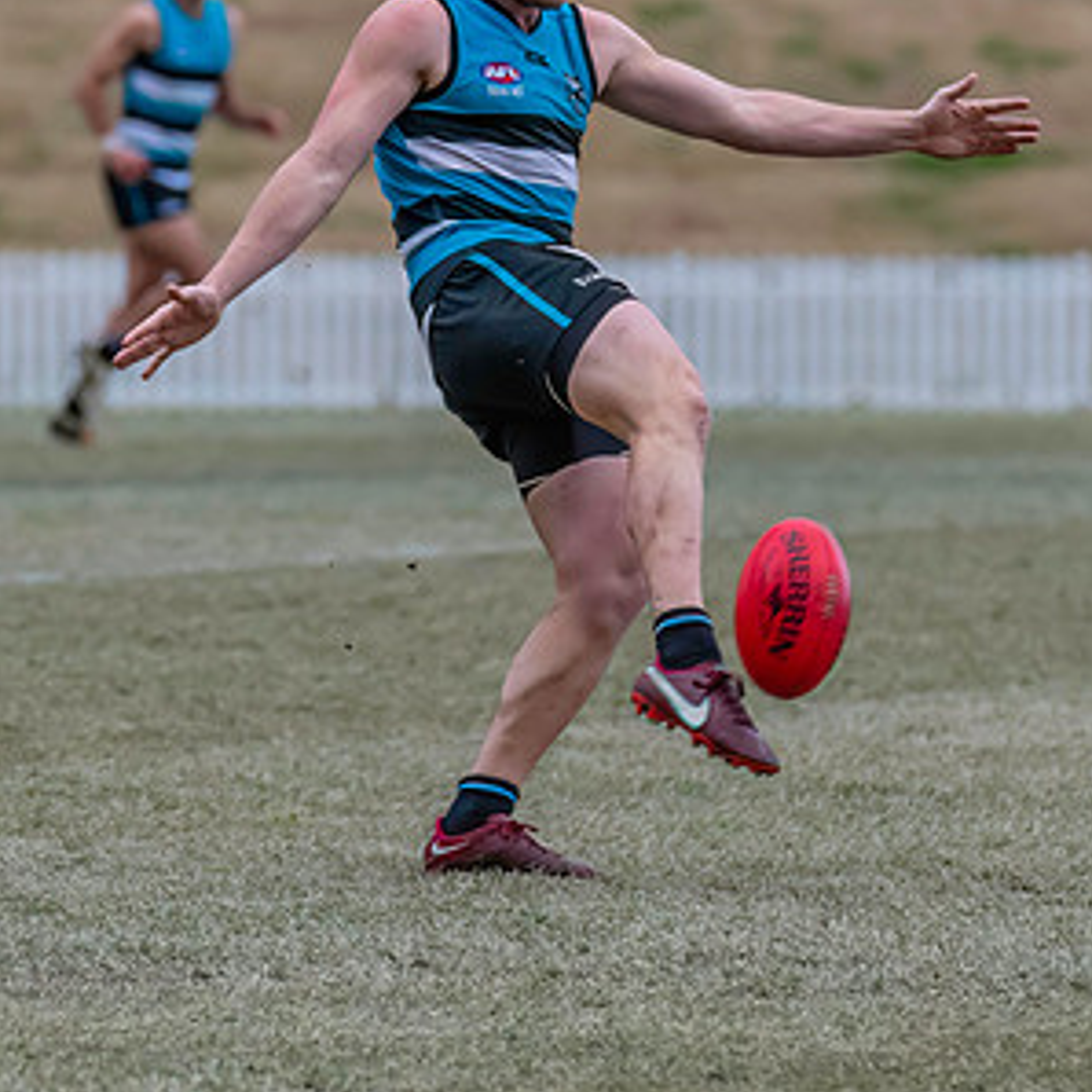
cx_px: 754
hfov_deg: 2.7
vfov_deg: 2.7
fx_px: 23484
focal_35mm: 658
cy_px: 346
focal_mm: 280
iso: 2000
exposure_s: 1/2000
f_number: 5.6
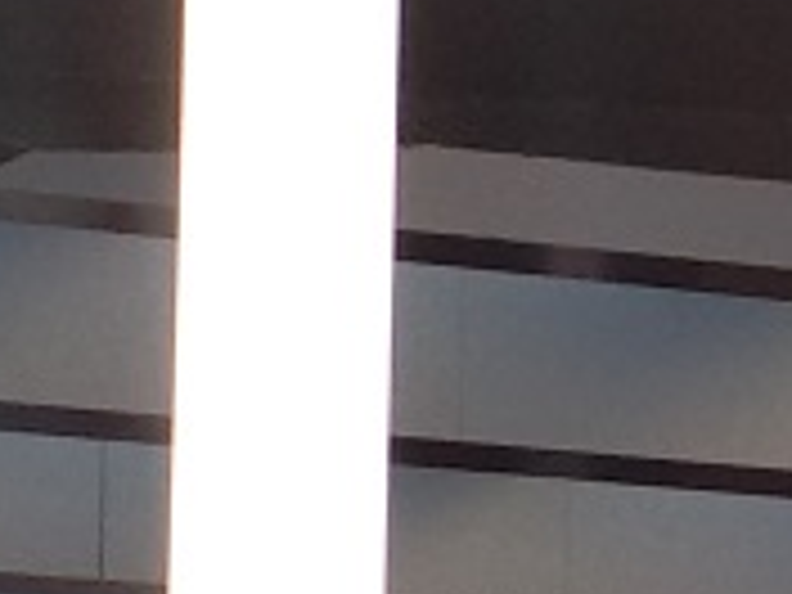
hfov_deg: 5.3
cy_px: 558
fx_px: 8122
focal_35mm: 355
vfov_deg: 4.2
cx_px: 2246
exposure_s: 1/150
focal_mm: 5.99
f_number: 2.6
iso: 100
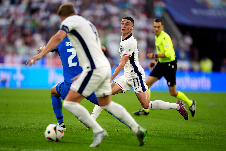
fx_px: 2511
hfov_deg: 5.2
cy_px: 76
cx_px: 113
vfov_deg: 3.4
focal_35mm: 400
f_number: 2.8
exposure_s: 1/2000
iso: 2000
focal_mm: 400
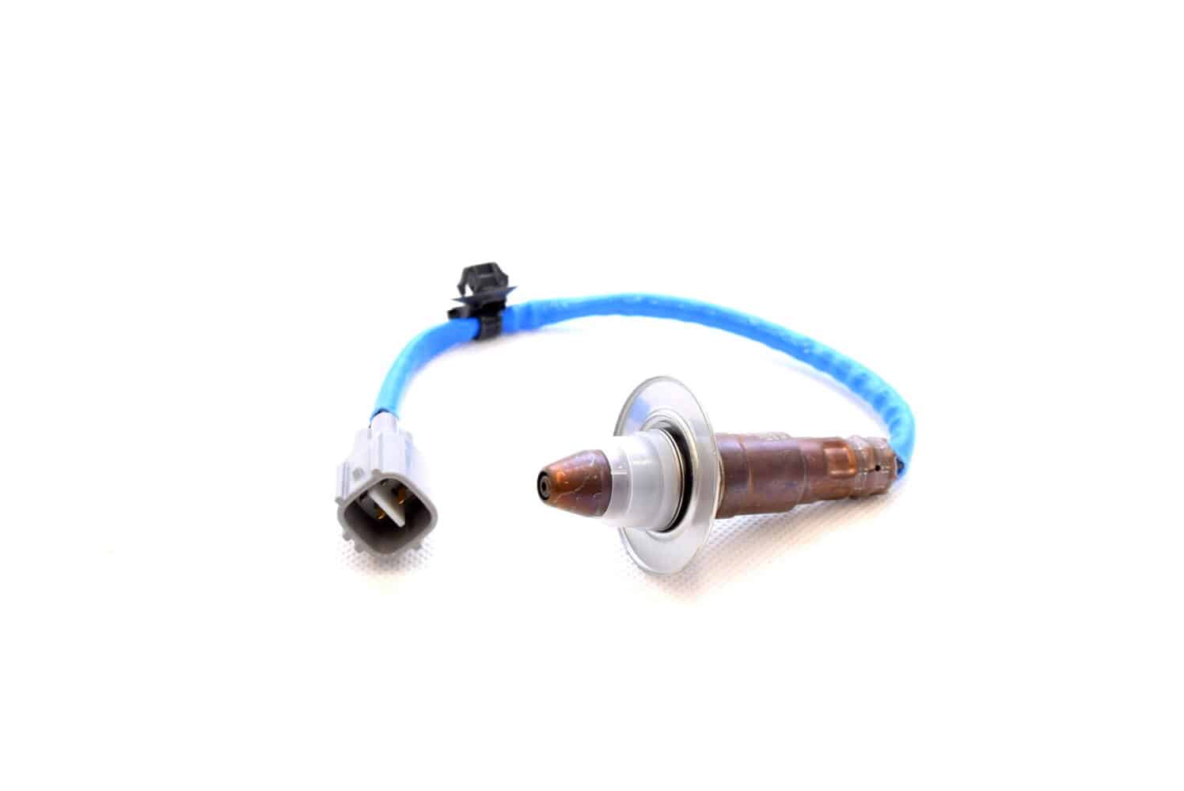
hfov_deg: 41.1
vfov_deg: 28.1
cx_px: 592
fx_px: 1580
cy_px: 396
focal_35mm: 48
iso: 400
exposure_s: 1/250
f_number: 8
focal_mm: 32
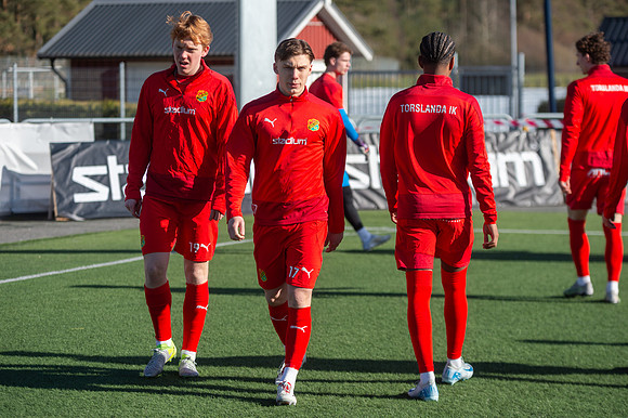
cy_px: 209
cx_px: 314
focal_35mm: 117
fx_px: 2036
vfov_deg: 11.7
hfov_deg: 17.5
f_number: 3.5
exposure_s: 1/1000
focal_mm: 112
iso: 100
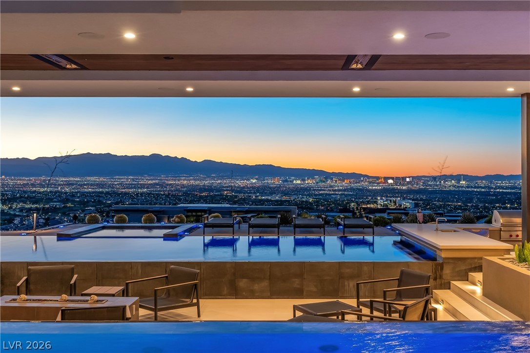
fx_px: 574
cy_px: 176
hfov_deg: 49.6
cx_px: 265
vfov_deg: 34.2
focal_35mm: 39
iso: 250
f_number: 6.3
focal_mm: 26
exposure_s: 1/2.5
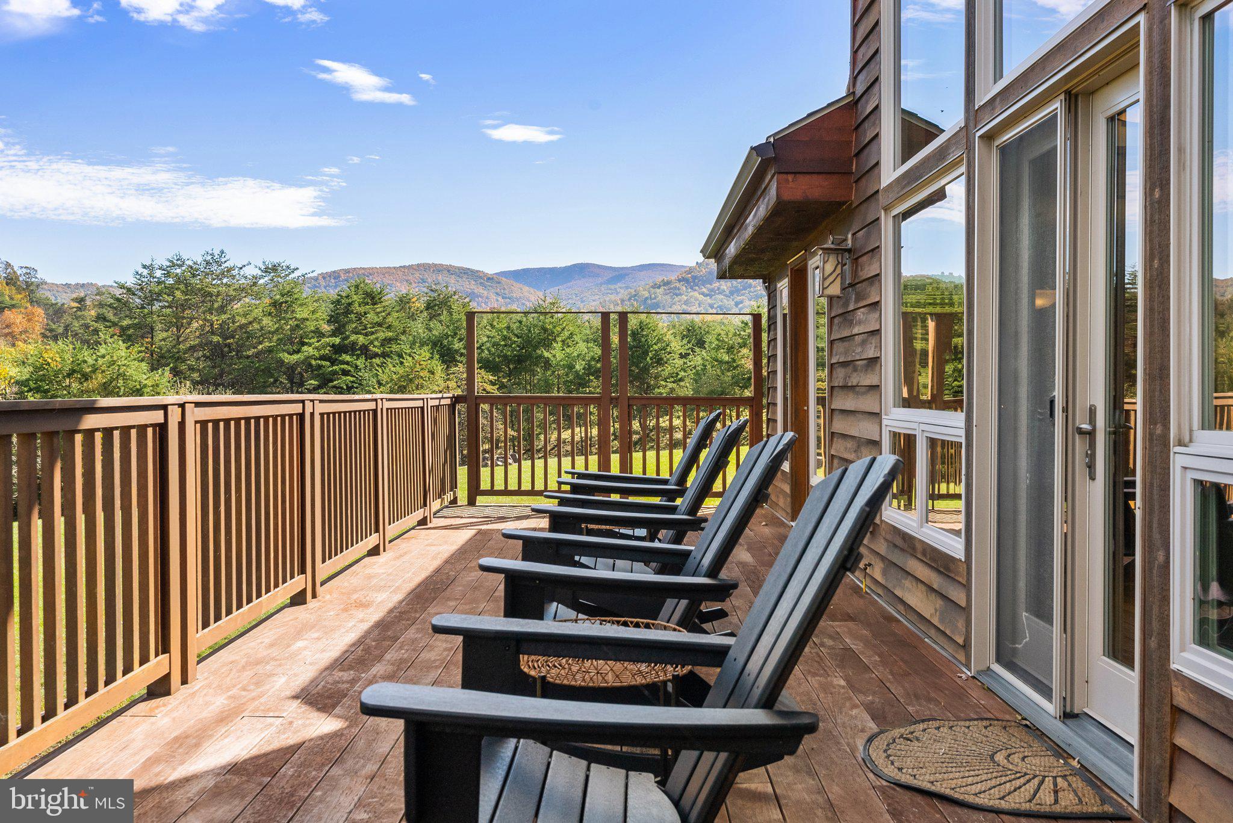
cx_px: 616
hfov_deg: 54.4
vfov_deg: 37.9
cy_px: 412
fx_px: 1199
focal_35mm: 35
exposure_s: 1/500
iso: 640
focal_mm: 35
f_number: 10
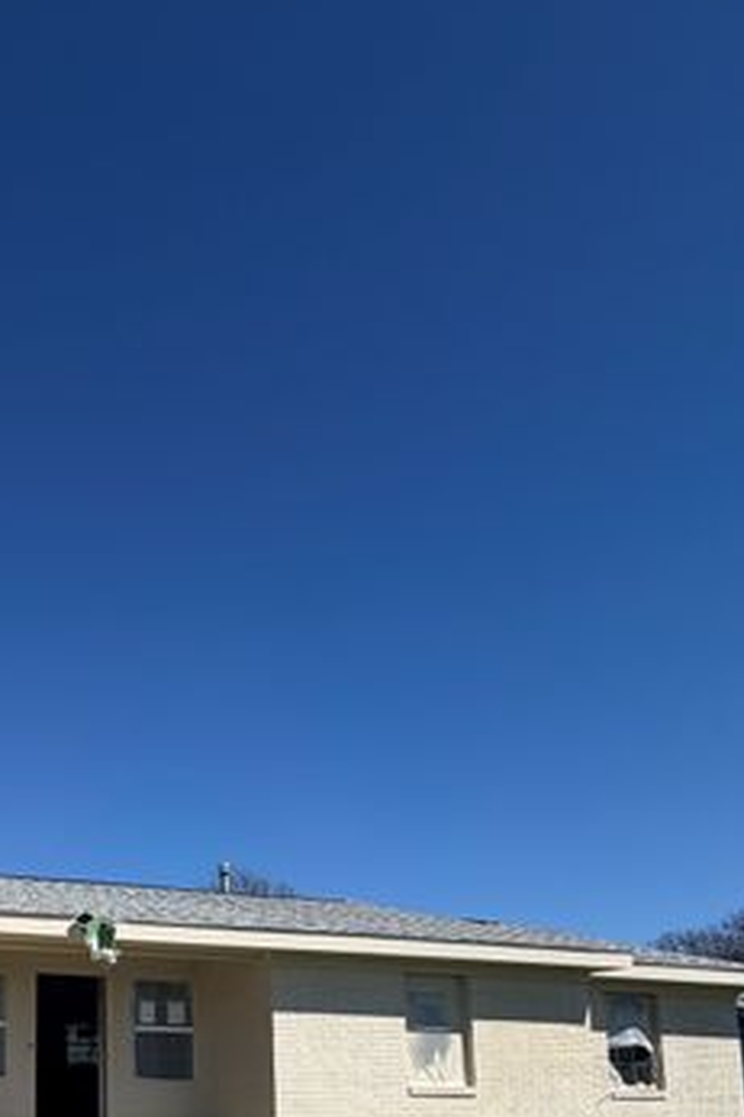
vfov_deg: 57.3
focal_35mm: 28
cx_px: -32
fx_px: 869
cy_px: 983
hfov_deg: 39.7
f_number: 2.2
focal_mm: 2.22
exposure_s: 1/1259
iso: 20
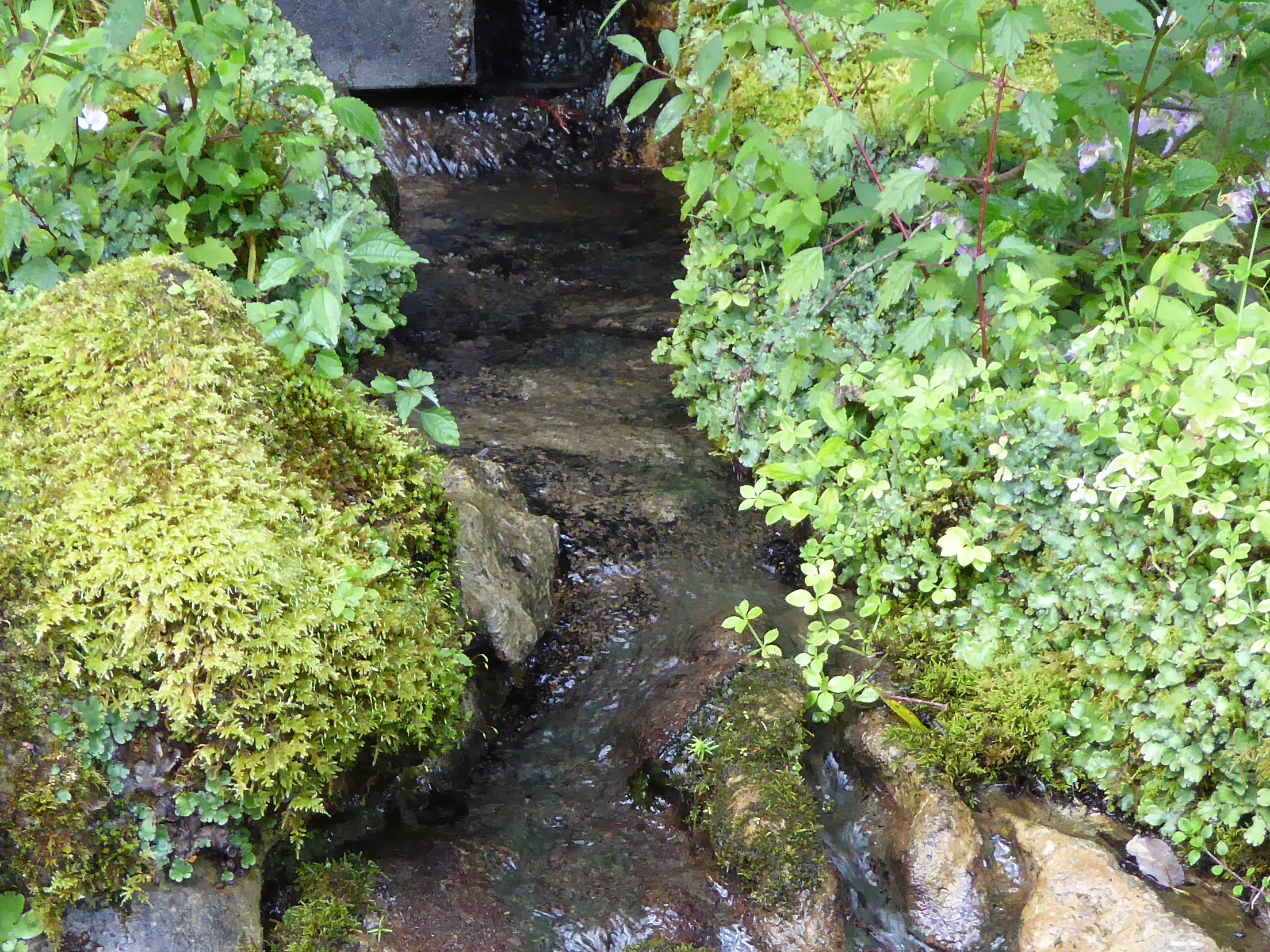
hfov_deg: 19.3
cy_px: 693
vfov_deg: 14.5
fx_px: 3742
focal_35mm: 102
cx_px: 576
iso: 320
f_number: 3.9
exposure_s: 1/60
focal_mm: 7.8
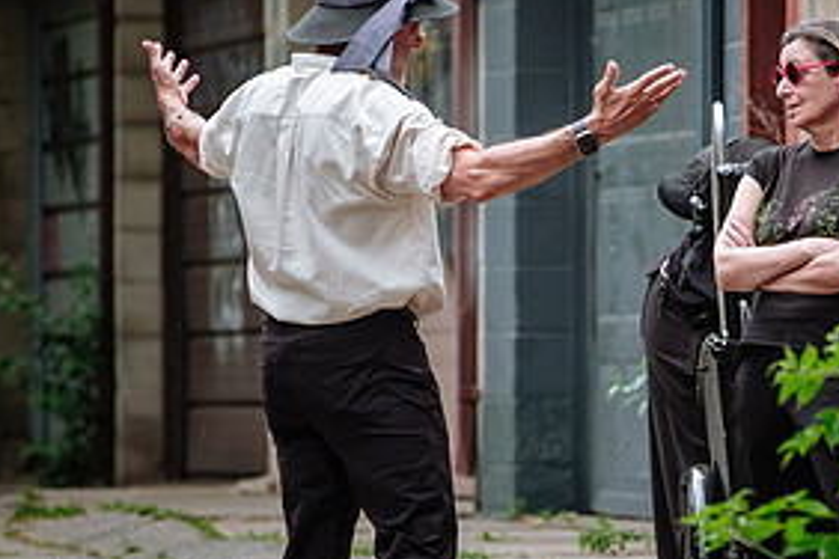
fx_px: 14075
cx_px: 568
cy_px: 385
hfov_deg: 3.4
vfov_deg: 2.3
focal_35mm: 604
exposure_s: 1/320
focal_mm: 140
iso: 500
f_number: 2.8
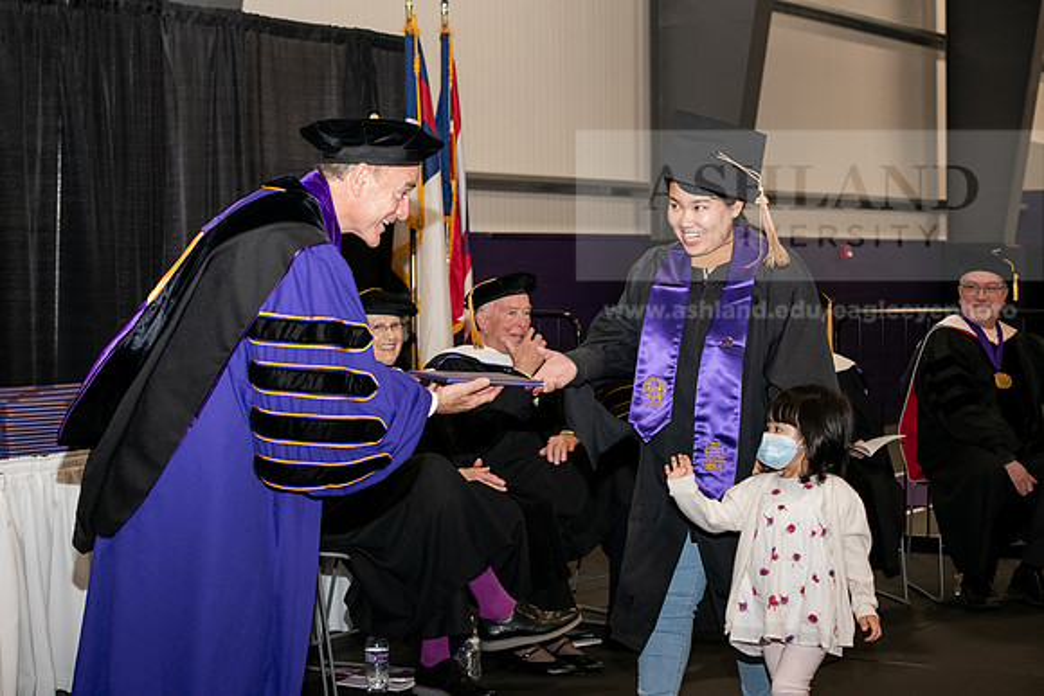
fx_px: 2030
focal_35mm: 70
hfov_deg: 28.8
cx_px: 522
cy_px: 348
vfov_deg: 19.5
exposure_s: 1/200
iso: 1600
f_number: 5.6
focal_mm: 70
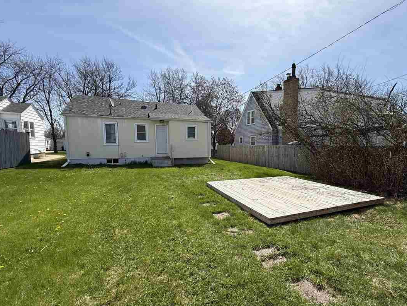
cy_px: 167
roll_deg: -1.6
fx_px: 200
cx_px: 224
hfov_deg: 90.7
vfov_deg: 74.6
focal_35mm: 17
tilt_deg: -4.7
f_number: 2.2
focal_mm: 2.22
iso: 50
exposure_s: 1/1698
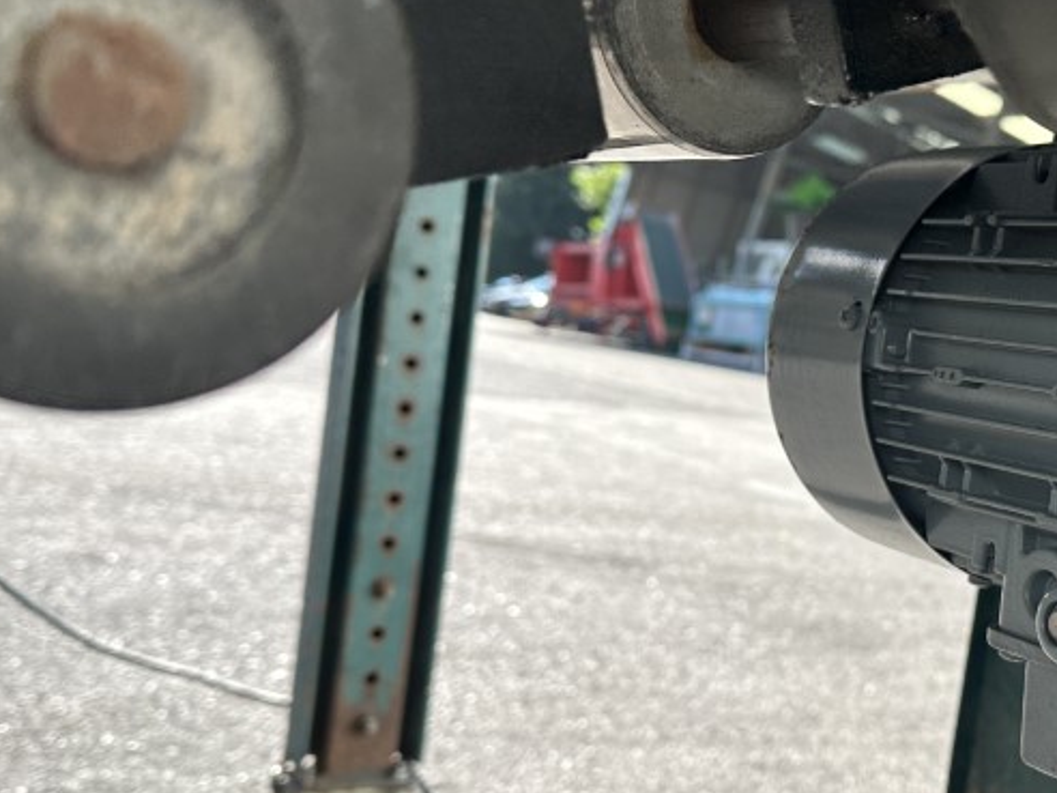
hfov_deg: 36.8
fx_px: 1527
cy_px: 421
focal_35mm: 50
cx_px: 853
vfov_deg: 29.1
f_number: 1.78
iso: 80
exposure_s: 1/1453
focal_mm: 6.86
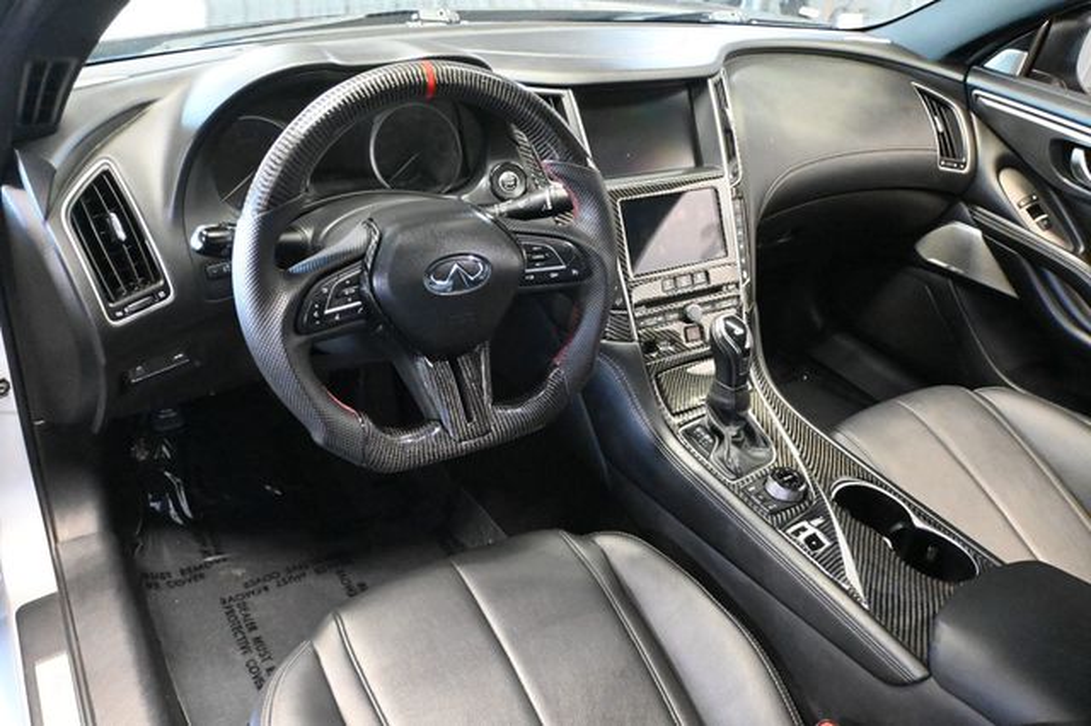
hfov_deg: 63.2
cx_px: 546
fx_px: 886
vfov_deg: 44.6
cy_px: 363
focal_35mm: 29
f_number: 3.8
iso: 12800
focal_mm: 19.5
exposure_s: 1/40
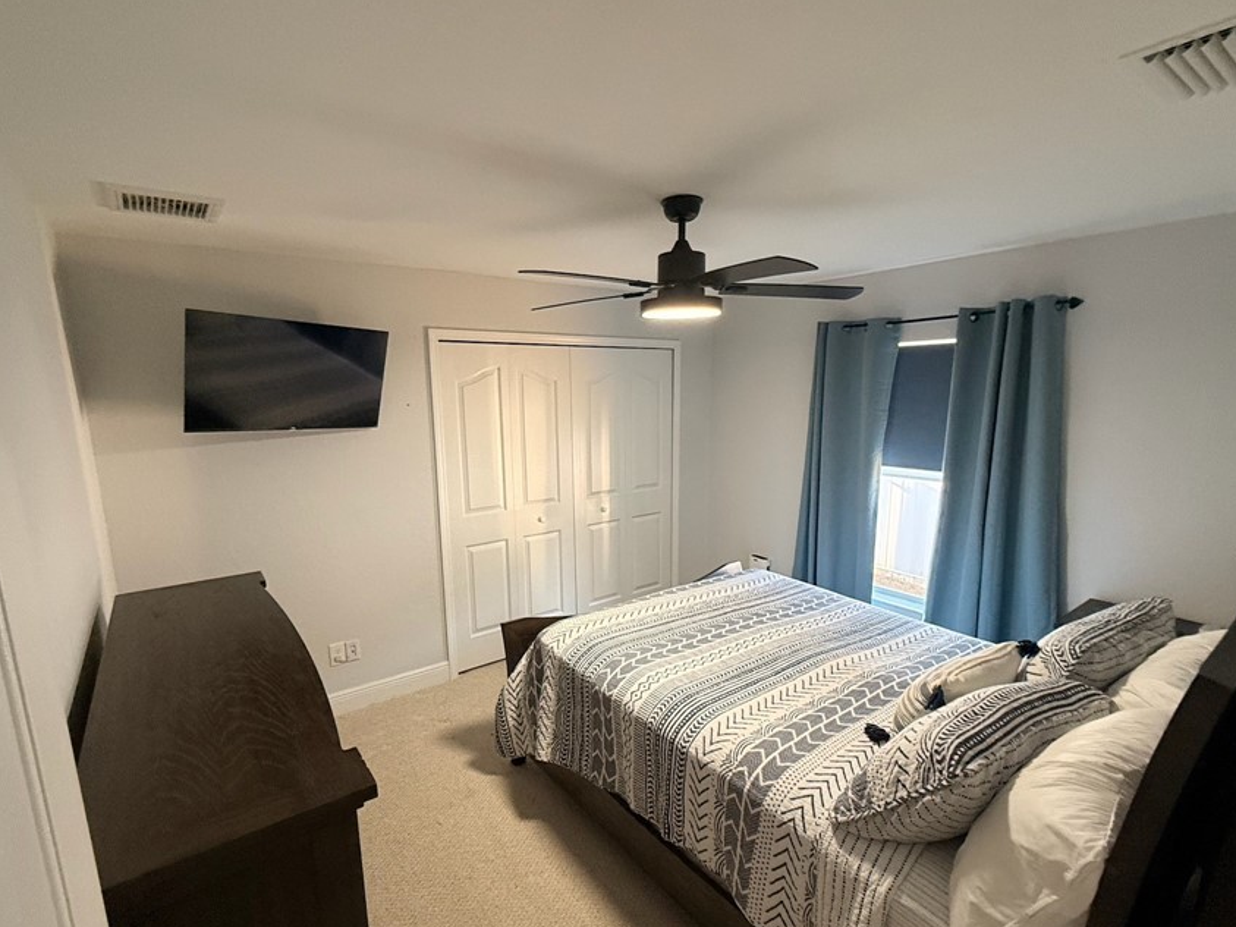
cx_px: 597
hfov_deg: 91.0
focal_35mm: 17
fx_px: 607
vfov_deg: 74.6
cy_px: 499
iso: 500
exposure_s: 1/60
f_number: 2.2
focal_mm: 2.22
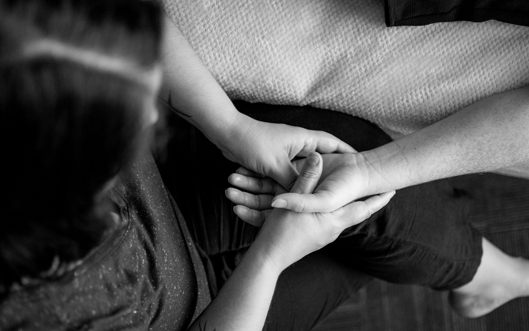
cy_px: 173
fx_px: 786
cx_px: 260
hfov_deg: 37.2
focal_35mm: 55
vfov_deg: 23.7
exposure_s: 1/500
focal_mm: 35
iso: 800
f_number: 1.8
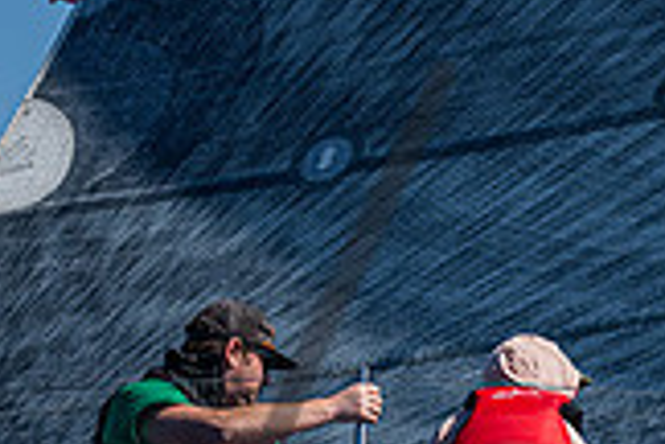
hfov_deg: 5.7
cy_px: 528
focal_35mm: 359
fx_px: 6631
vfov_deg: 3.8
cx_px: 497
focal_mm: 100
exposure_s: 1/6400
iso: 400
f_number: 4.5
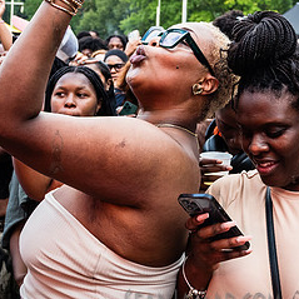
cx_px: 167
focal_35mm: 68
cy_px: 76
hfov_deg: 25.3
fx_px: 665
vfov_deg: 25.1
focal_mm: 24
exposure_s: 1/500
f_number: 3.5
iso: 1000
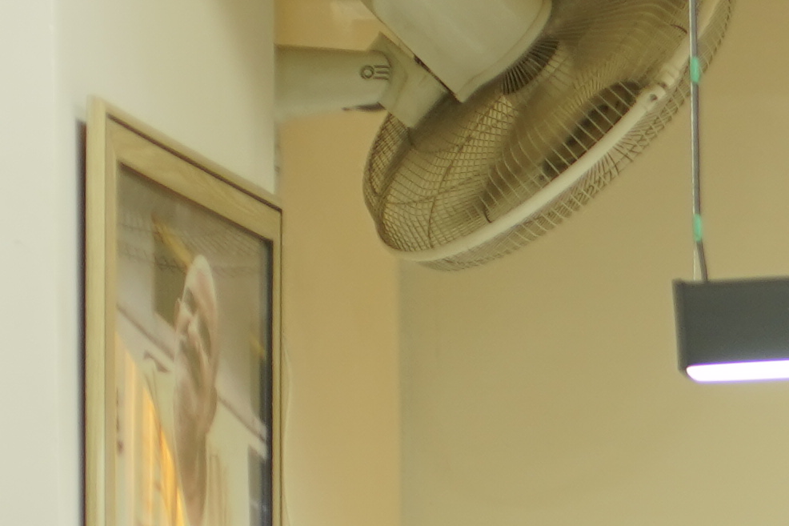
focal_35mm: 213
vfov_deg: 6.4
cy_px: 532
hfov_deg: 9.3
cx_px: 1357
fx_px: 4667
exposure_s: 1/125
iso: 400
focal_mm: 35
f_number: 1.8
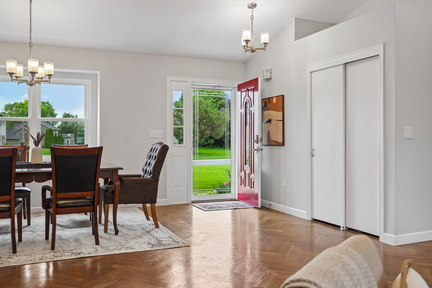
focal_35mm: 32
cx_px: 216
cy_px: 144
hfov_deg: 58.0
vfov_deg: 40.5
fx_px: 390
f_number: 4
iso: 125
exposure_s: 1/40
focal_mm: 32.5
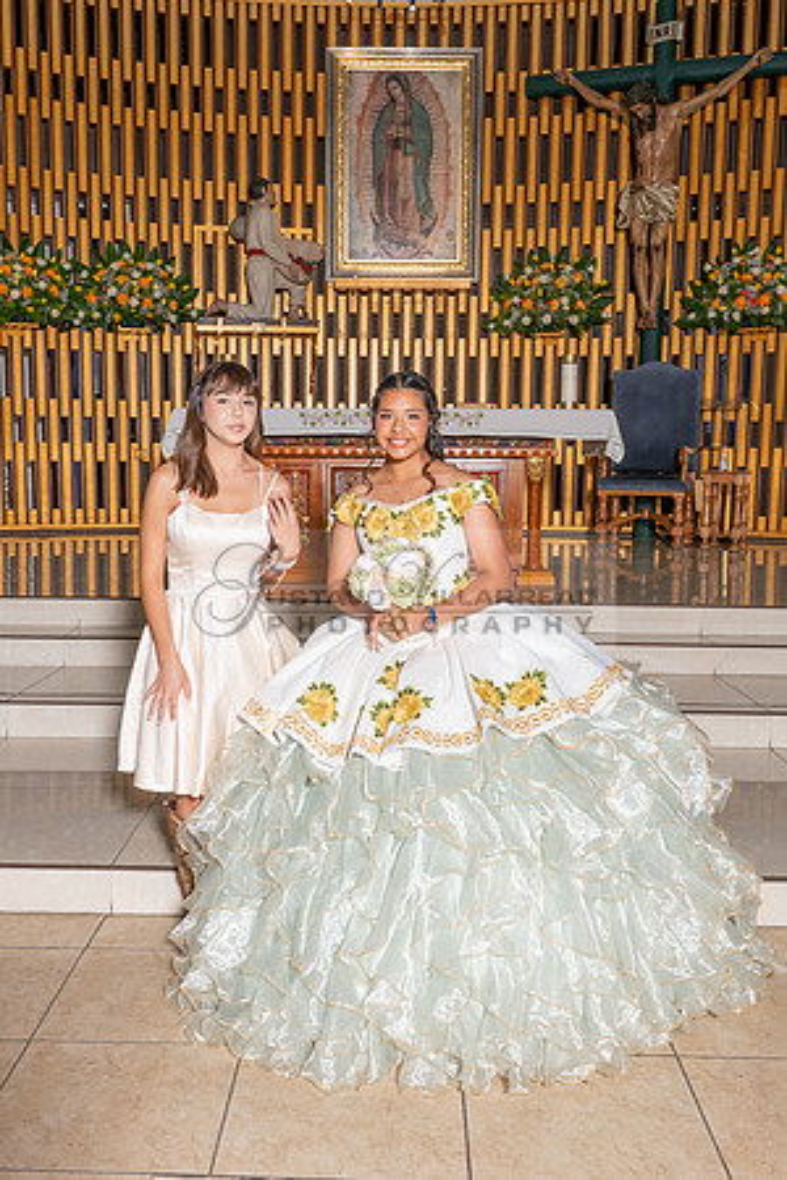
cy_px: 599
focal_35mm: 37
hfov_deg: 36.3
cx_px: 356
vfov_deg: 52.4
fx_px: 1199
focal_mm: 24
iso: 320
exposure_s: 1/160
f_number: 7.1
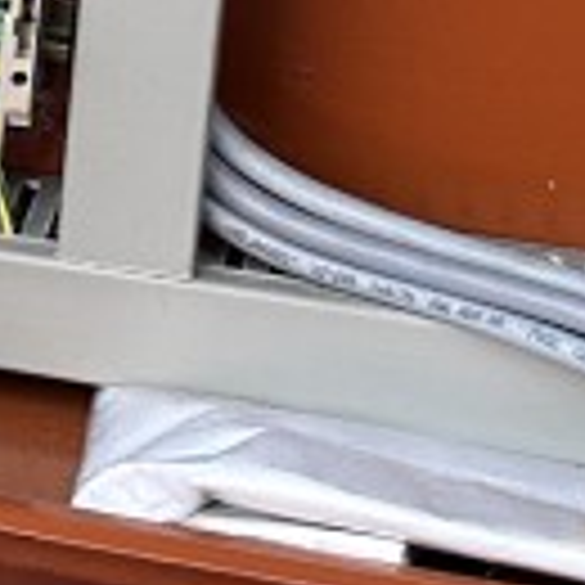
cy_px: -40
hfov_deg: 9.2
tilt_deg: -16.5
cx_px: -882
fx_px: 3193
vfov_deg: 10.4
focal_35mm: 167
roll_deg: -0.8
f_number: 1.78
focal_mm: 6.86
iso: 250
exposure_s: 1/65
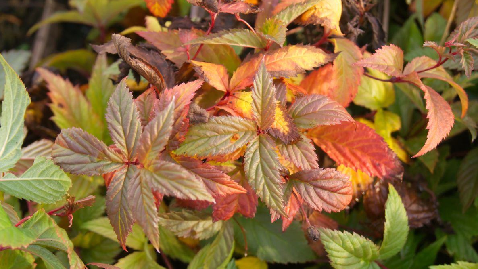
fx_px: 1109
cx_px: 242
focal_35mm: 88
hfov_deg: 24.3
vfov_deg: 13.8
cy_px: 151
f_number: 9
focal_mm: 55
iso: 1600
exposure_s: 1/250
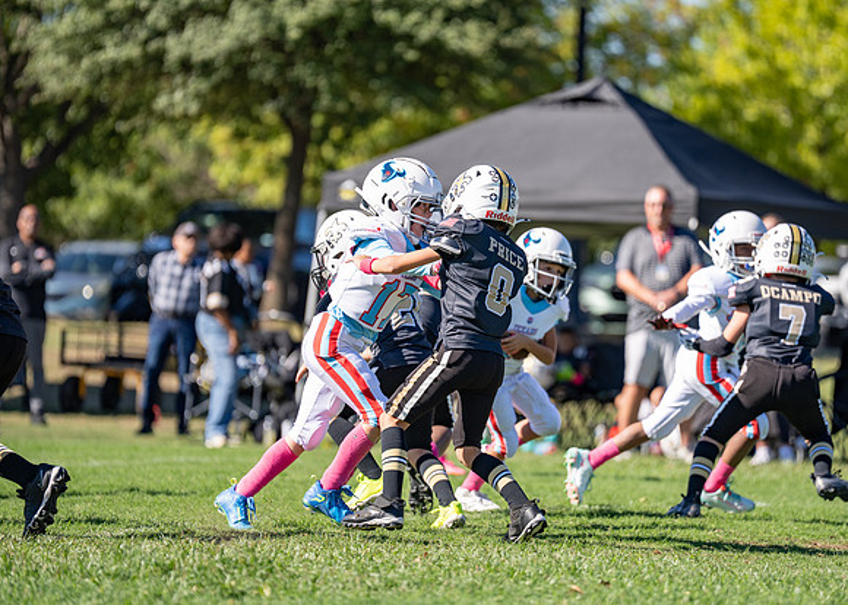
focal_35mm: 232
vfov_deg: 6.2
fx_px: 5588
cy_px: 277
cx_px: 480
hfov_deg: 8.7
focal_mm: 200
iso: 100
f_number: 2.8
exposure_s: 1/2000
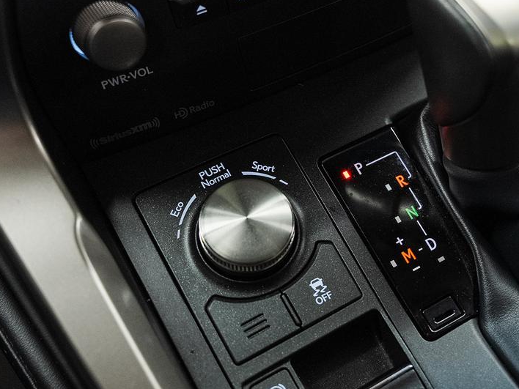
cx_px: 386
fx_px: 780
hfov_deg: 36.0
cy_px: 170
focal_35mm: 52
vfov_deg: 28.0
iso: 1250
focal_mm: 24
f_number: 3.2
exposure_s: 1/60
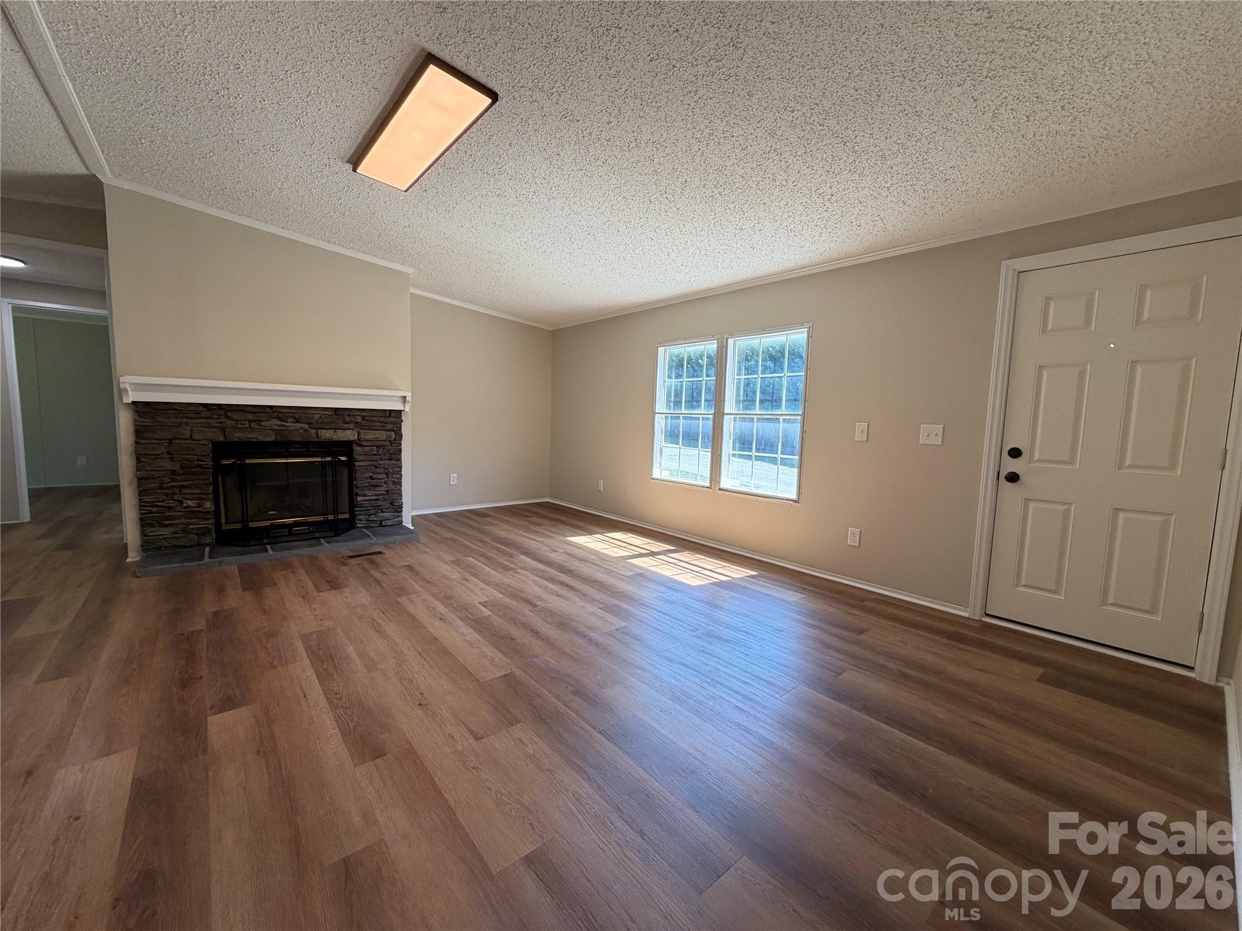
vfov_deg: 85.7
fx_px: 502
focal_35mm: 14
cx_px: 621
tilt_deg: -6.0
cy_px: 466
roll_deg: -1.1
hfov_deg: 102.1
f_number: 2.2
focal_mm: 2.22
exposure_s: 1/120
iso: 80
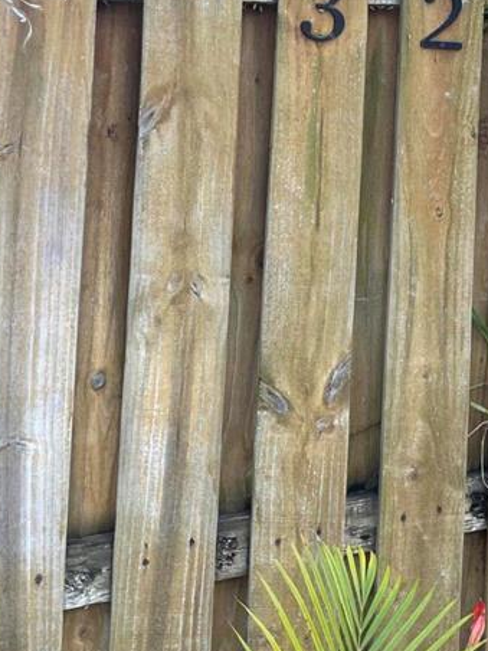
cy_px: 120
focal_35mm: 69
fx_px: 1297
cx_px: 626
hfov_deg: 19.7
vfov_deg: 27.5
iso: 32
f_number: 1.6
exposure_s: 1/506
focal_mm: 4.2
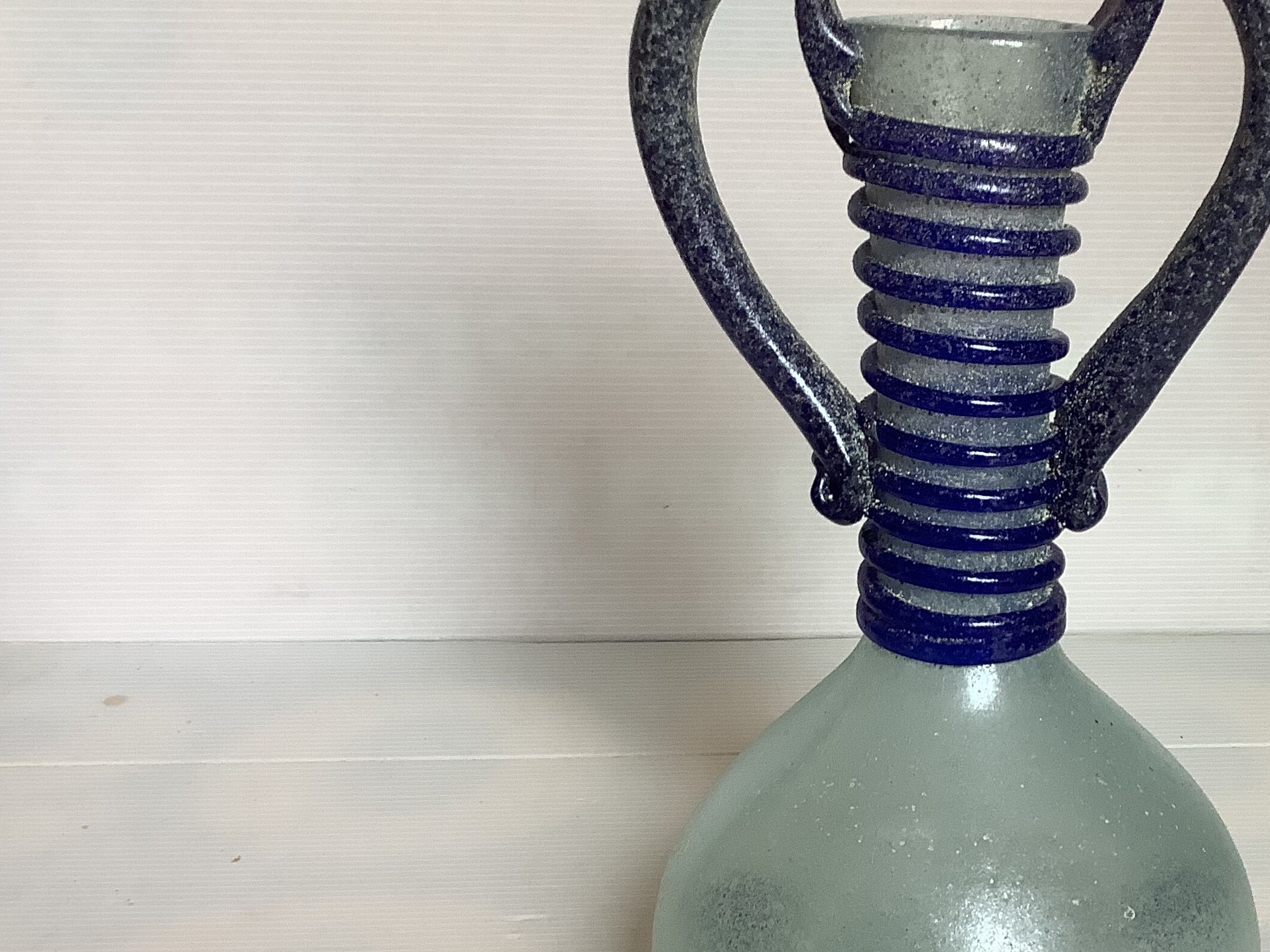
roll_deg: -0.7
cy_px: 568
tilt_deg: -21.6
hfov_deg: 38.6
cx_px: 953
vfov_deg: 30.2
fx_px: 1761
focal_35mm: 48
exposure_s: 1/60
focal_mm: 3.3
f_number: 2.4
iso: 80
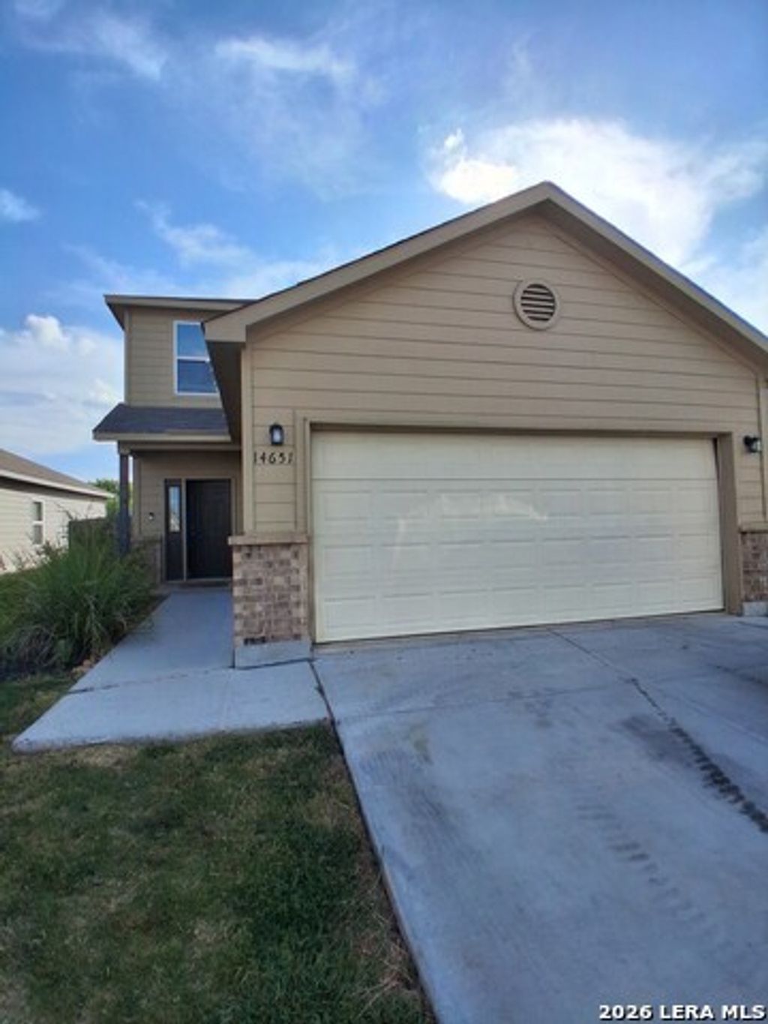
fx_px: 503
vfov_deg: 91.0
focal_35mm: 17
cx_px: 384
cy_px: 512
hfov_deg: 74.7
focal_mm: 1.4
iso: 50
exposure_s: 1/2283
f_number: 2.2
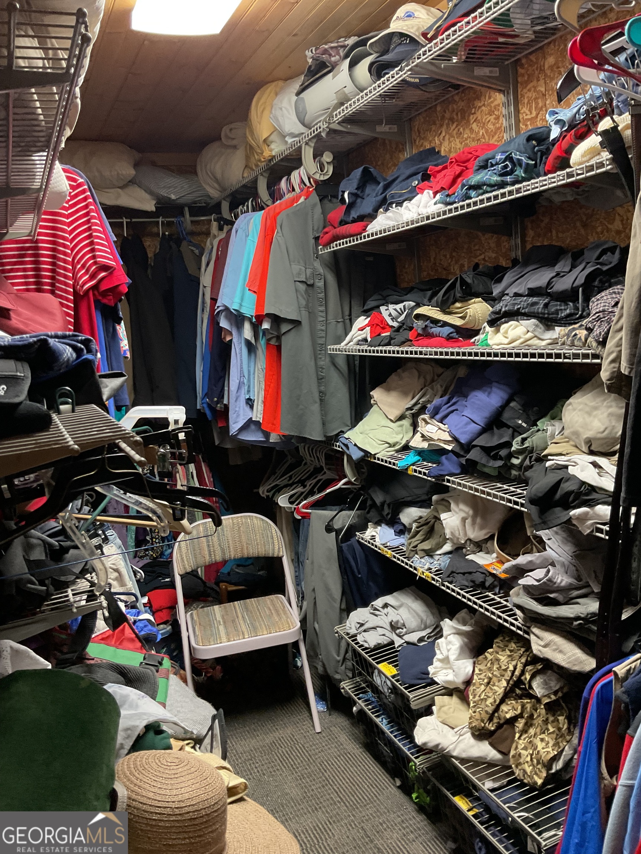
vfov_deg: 61.7
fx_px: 716
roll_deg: +4.5
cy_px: 427
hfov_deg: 48.2
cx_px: 320
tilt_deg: -9.2
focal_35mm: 29
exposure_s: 1/60
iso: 250
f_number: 1.8
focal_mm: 3
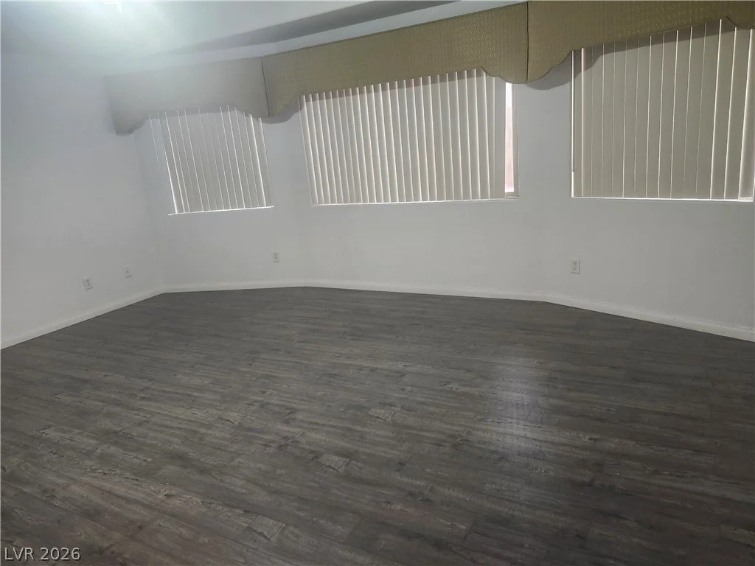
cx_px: 378
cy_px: 283
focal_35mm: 23
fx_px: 502
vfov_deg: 58.9
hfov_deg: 73.9
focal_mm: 5.54
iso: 500
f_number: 1.8
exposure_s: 1/120
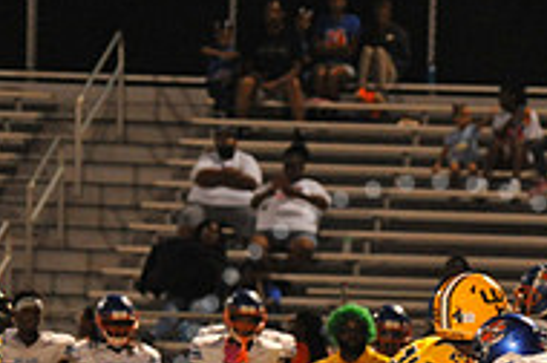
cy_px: 447
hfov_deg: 3.4
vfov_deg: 2.2
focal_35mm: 612
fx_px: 9283
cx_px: 435
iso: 3200
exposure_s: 1/160
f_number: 5.6
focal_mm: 200
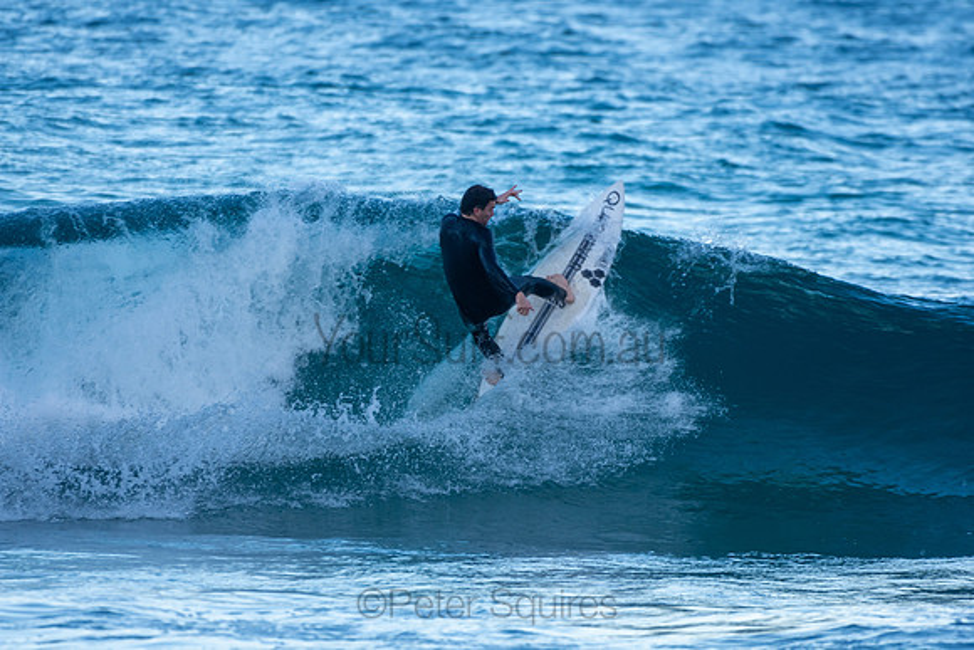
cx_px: 487
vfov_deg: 1.8
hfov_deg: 2.7
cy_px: 325
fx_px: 20295
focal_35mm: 750
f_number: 5.6
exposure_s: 1/800
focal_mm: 500
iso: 450
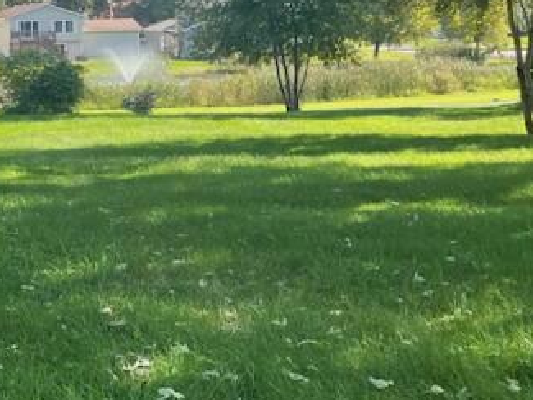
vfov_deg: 18.0
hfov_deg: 23.5
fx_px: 1263
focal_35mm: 82
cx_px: 123
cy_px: 226
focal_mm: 4.2
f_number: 1.6
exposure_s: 1/612
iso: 32
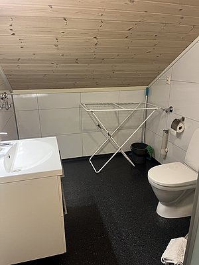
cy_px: 132
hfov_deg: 53.1
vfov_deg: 67.3
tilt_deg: -19.3
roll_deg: +0.5
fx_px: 199
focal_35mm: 26
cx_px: 100
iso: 320
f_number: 1.6
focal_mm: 5.1
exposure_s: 1/50
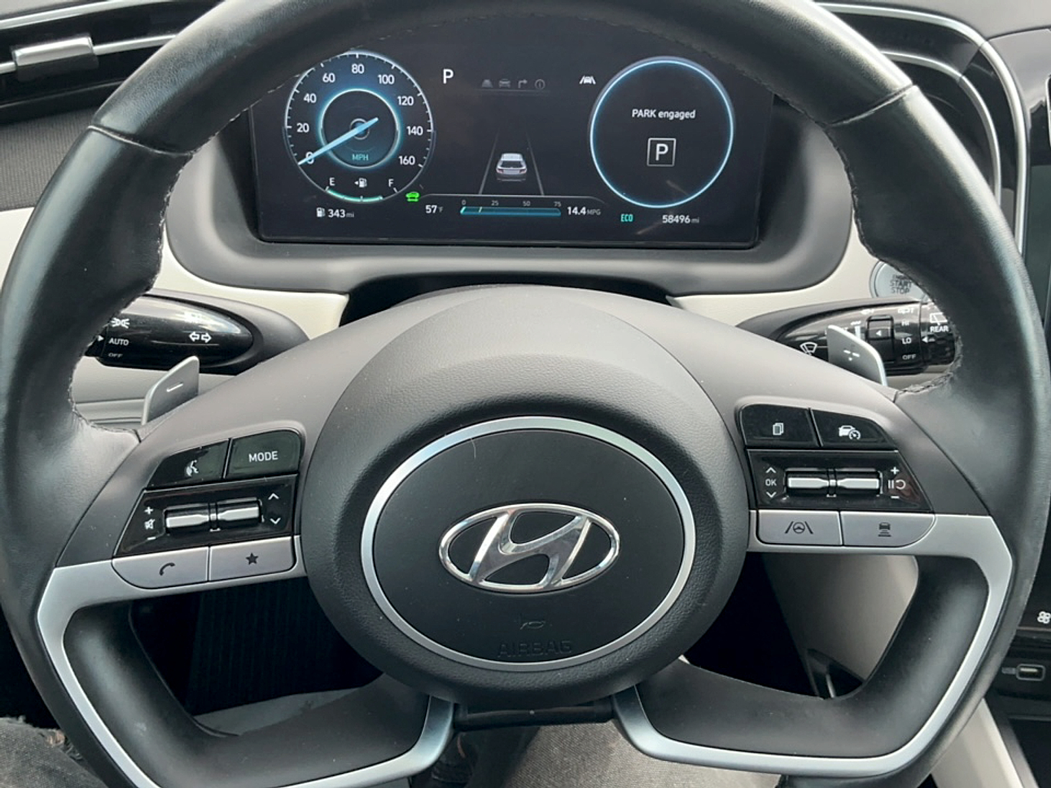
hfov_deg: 60.0
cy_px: 394
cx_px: 526
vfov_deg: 46.8
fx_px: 911
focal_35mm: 30
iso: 32
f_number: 1.8
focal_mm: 3
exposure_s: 1/120
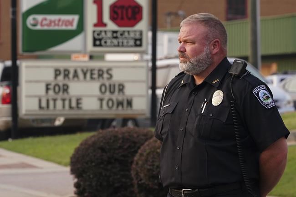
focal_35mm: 300
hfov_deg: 6.9
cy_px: 98
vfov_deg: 4.6
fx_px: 2466
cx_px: 148
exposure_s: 1/1000
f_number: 9
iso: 2500
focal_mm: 200
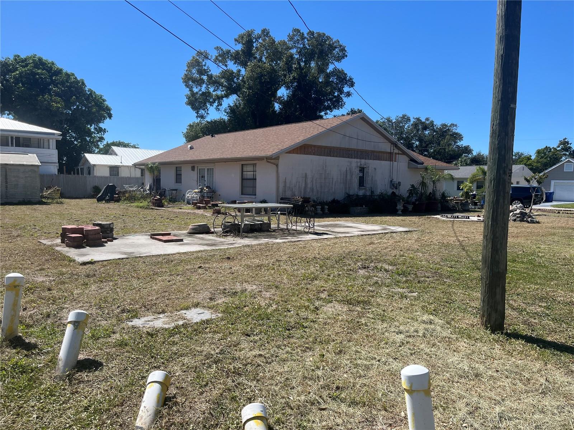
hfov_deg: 67.3
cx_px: 287
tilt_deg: -4.5
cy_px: 215
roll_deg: -1.2
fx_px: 431
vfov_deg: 53.1
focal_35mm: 26
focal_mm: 5.1
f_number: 1.6
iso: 50
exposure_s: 1/3521
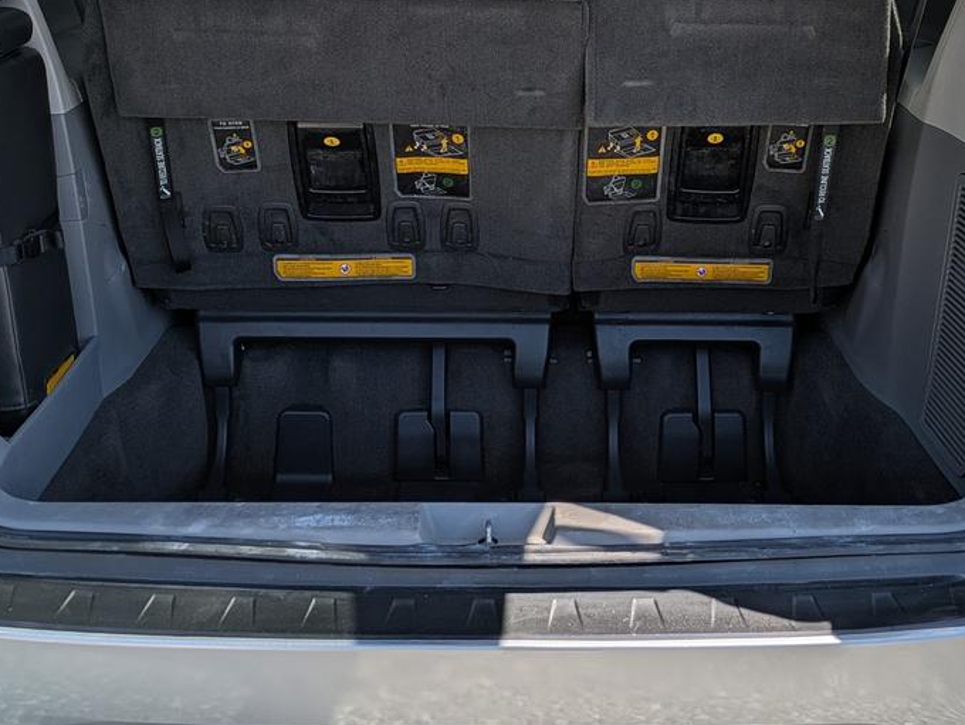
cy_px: 264
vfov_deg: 30.8
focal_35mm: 47
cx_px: 557
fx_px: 1311
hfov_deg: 40.3
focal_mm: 5.43
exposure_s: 1/1653
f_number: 1.89
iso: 40
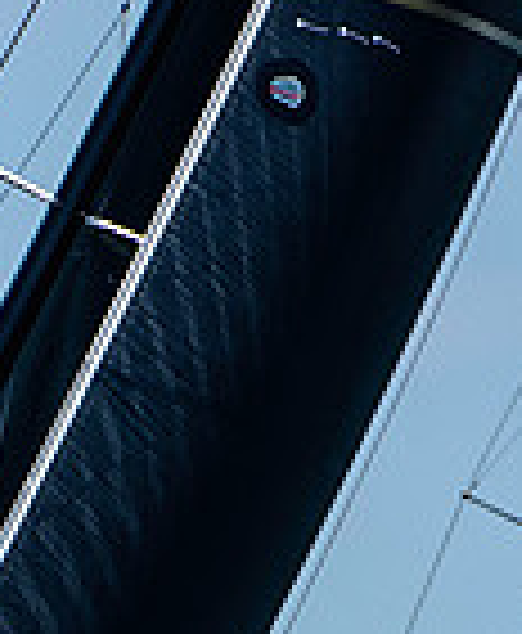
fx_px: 50775
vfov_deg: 0.7
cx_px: -66
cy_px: 805
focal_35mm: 2674
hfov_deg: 0.6
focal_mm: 400
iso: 400
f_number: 5.6
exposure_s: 1/2000
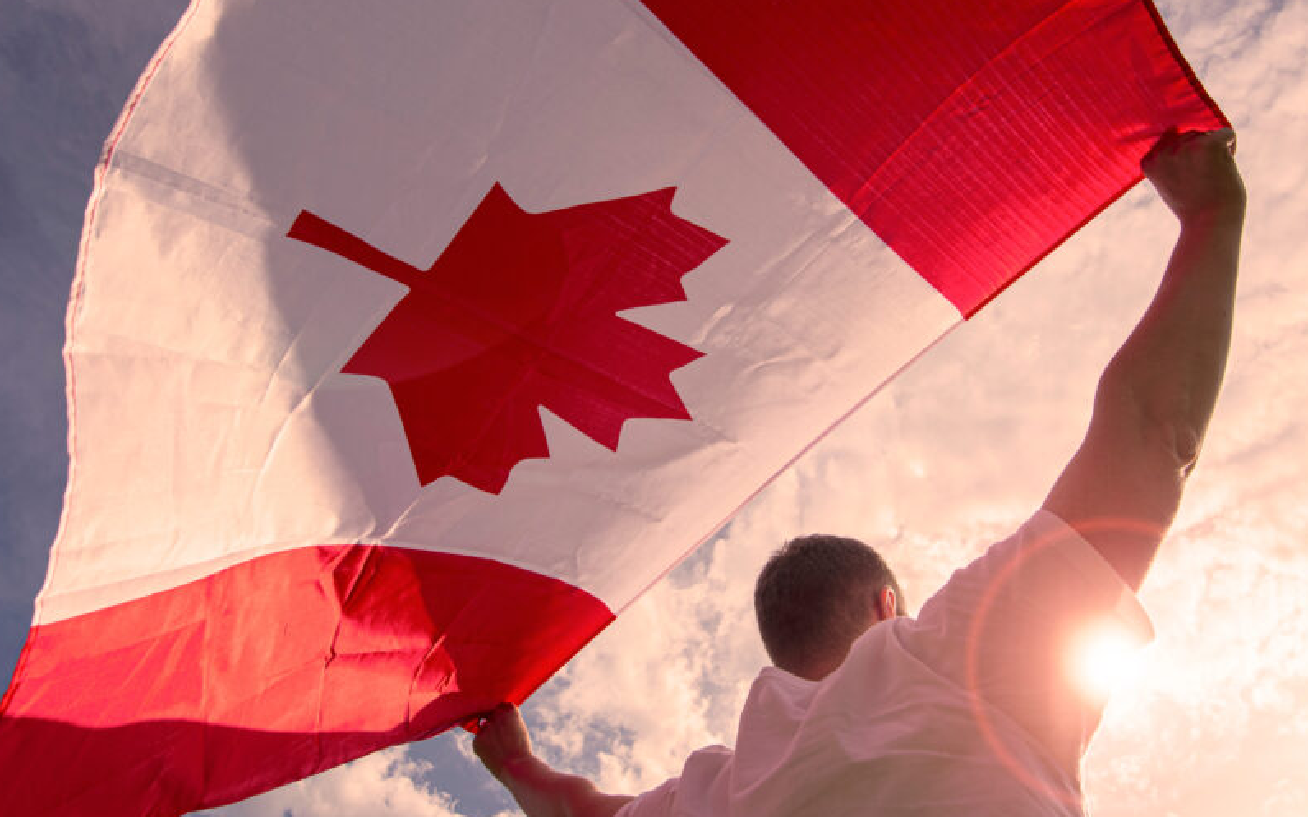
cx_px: 700
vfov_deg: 57.0
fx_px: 748
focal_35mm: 21
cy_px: 344
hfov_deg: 82.2
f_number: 9
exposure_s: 1/320
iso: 100
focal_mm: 16
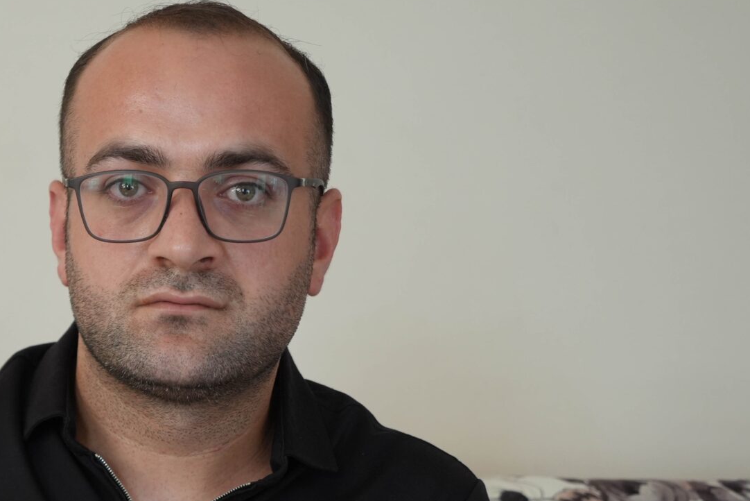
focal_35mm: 97
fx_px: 2021
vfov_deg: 13.9
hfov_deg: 20.8
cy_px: 515
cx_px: 158
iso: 1000
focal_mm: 41
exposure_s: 1/160
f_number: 4
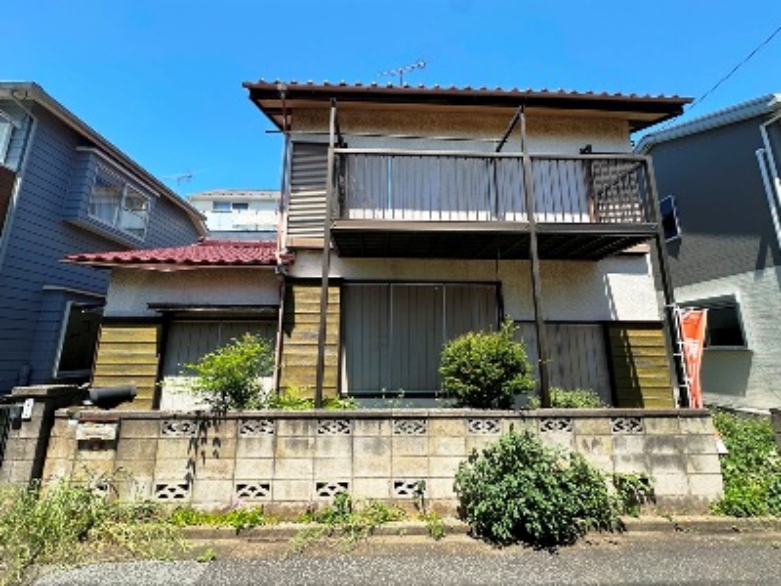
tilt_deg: +10.8
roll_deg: -0.5
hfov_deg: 102.1
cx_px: 390
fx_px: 316
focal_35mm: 14
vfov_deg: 85.7
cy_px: 293
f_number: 2.2
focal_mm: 2.22
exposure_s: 1/698
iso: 40
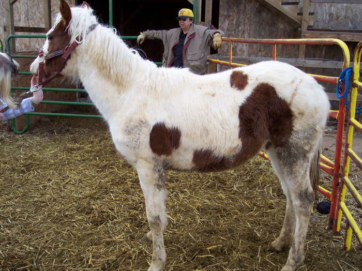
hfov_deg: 49.0
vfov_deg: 37.7
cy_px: 136
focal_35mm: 38
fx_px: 397
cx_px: 181
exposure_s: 1/700
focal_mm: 8
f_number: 2.8
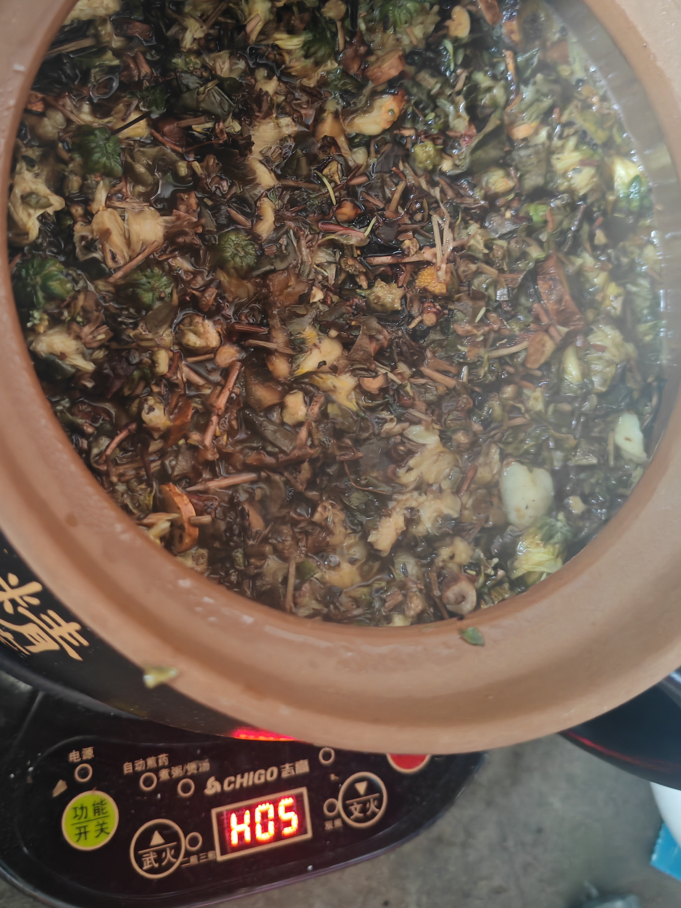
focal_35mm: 35
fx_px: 918
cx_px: 290
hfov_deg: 40.6
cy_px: 340
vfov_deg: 52.1
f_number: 1.95
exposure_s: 1/30
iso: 1000
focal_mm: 5.52
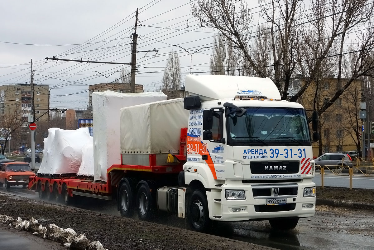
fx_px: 540
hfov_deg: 38.2
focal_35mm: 52
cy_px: 125
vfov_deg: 26.0
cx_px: 187
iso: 125
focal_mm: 19.31
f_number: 5
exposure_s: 1/500
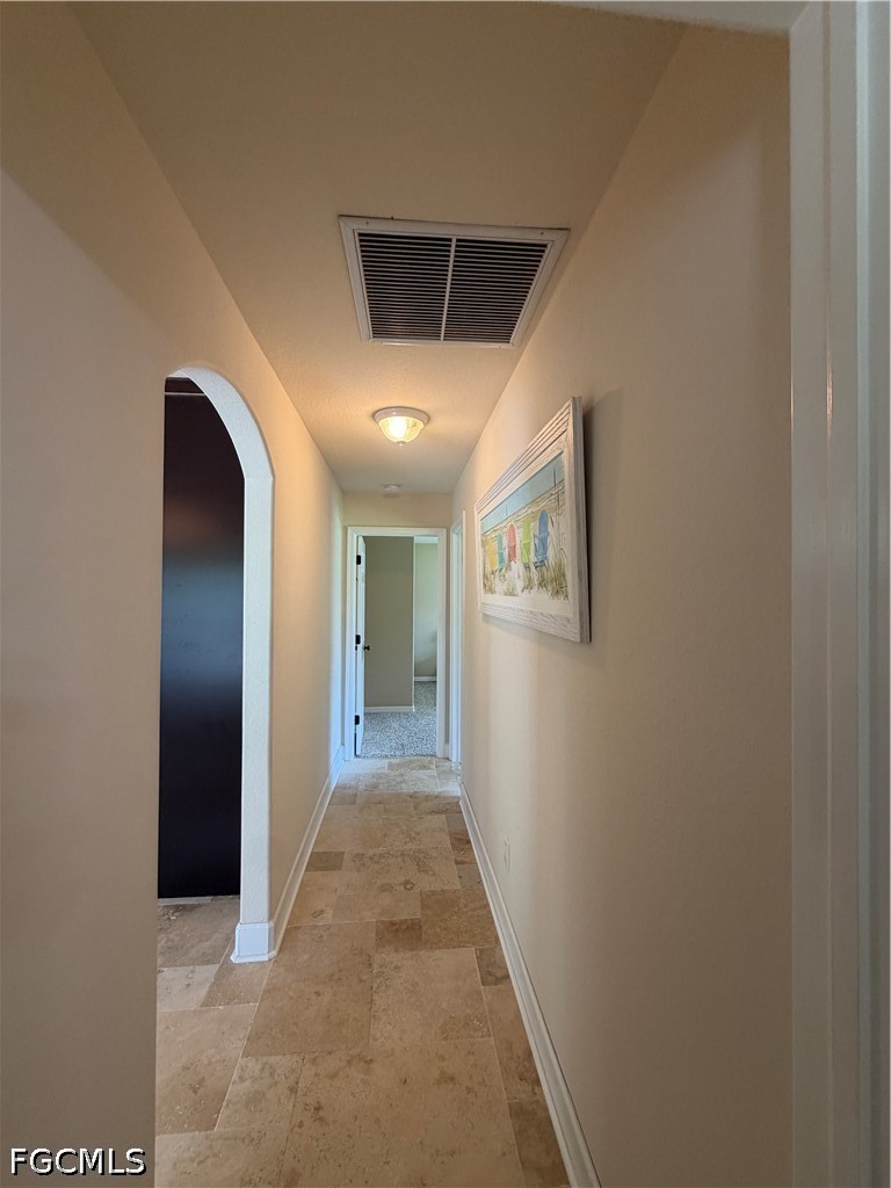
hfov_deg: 85.7
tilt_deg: +1.8
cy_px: 594
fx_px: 480
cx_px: 446
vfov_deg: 102.1
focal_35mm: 14
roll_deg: -0.4
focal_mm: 2.22
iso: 160
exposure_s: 1/60
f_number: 2.2
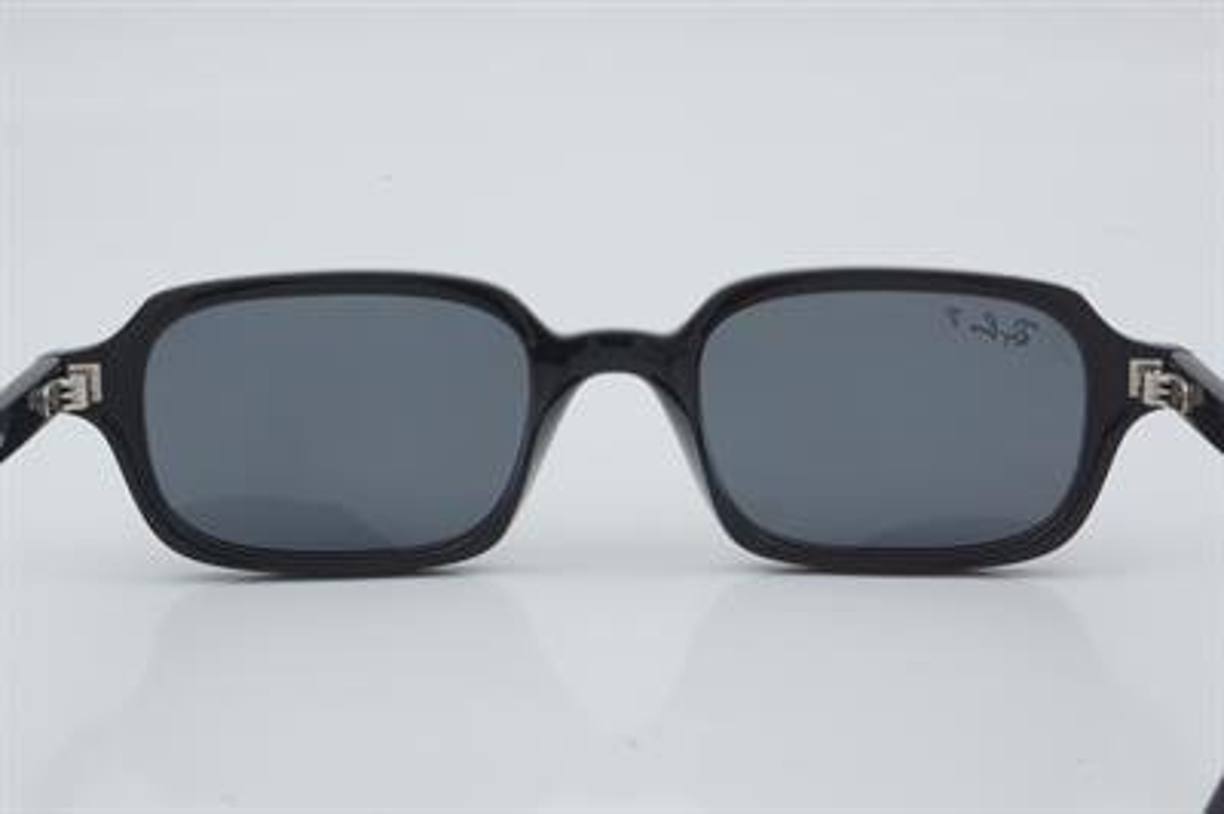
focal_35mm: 82
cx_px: 612
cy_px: 407
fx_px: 2803
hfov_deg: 24.6
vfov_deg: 16.5
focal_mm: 55
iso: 100
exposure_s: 1/4
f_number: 29
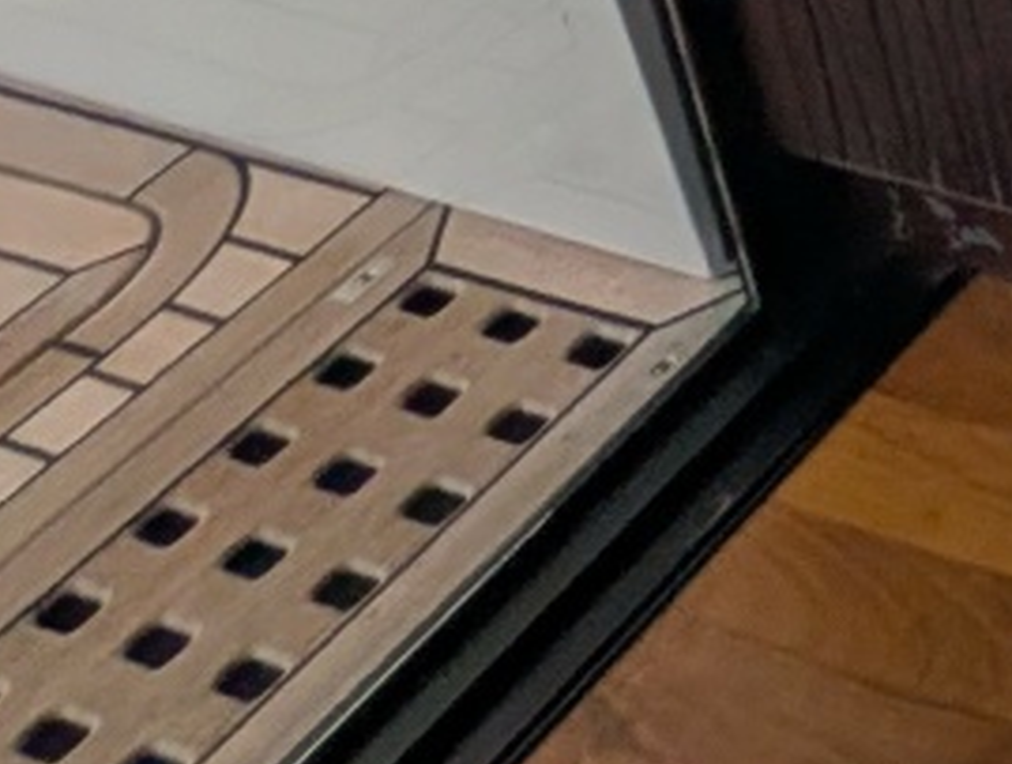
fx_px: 2080
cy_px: -1441
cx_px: 2558
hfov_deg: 14.3
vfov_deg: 12.0
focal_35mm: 71
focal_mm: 2.02
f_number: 1.7
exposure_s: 1/2660
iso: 48
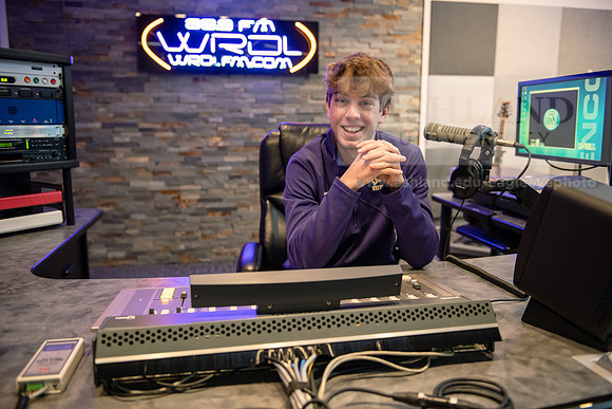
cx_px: 306
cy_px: 204
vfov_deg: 42.3
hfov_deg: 60.3
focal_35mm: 31
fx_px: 527
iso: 1000
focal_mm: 31
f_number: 2.8
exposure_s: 1/60
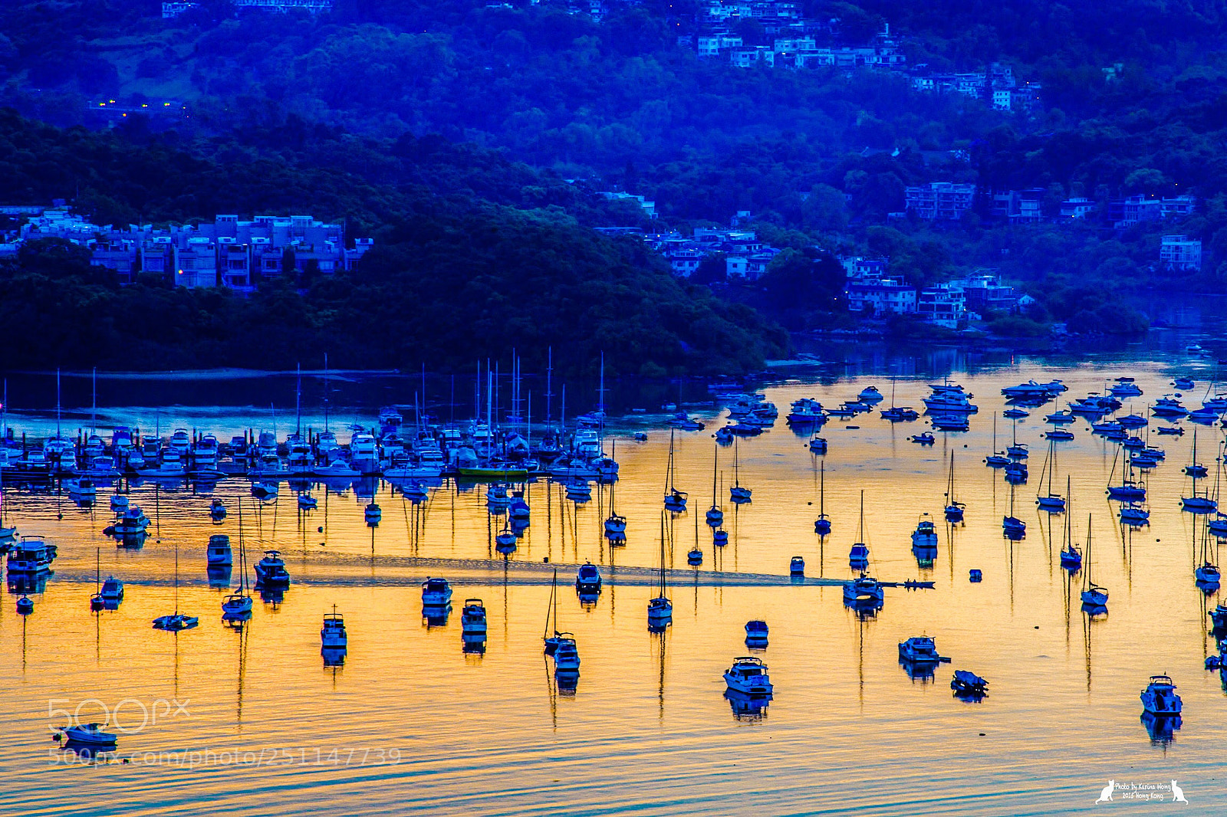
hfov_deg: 11.4
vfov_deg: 7.6
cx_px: 614
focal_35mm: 180
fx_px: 6133
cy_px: 408
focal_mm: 180
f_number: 20
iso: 64
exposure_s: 1/10
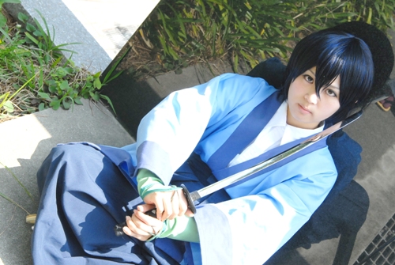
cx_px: 198
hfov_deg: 29.2
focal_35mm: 69
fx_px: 758
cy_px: 132
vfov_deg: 19.8
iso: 400
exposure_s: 1/320
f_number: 9
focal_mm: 46
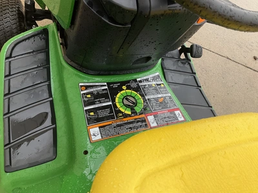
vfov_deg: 48.2
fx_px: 216
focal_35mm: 29
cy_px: 96
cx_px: 129
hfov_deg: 61.7
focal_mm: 3
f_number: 1.8
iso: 25
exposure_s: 1/269
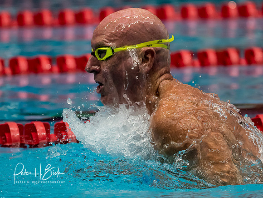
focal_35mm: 698
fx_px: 5302
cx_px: 104
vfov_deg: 2.1
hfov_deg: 2.8
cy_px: 113
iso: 2000
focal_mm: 200
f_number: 2.8
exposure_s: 1/1000
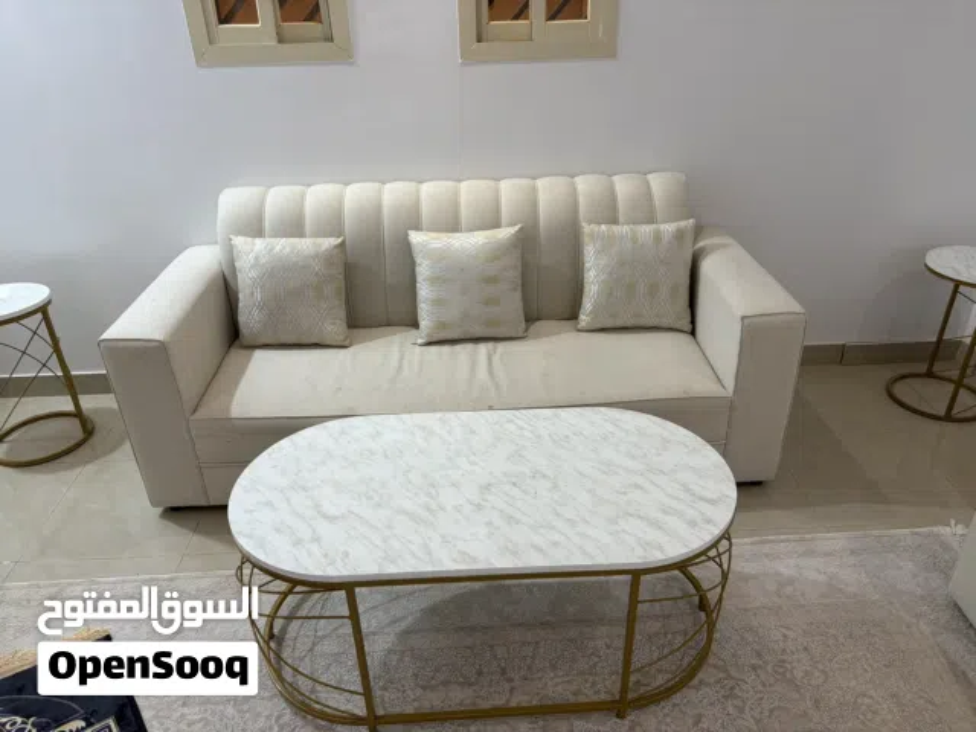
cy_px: 366
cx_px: 488
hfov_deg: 67.3
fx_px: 733
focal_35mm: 26
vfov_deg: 53.1
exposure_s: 1/60
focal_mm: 5.96
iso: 80
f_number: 1.6
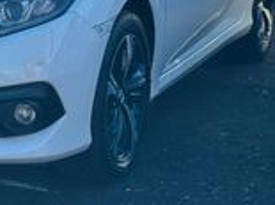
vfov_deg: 10.0
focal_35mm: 146
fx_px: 1159
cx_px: -16
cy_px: -34
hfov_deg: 13.3
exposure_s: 1/1637
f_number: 1.78
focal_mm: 6.76
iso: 64
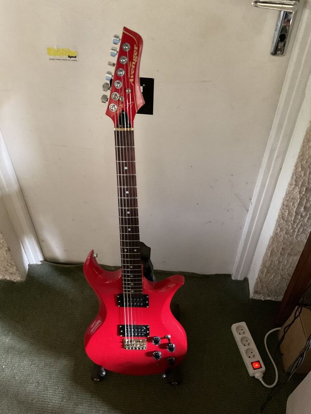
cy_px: 207
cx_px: 156
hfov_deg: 48.2
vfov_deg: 61.7
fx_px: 347
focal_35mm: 29
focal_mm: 3
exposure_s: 1/24
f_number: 1.8
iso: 500
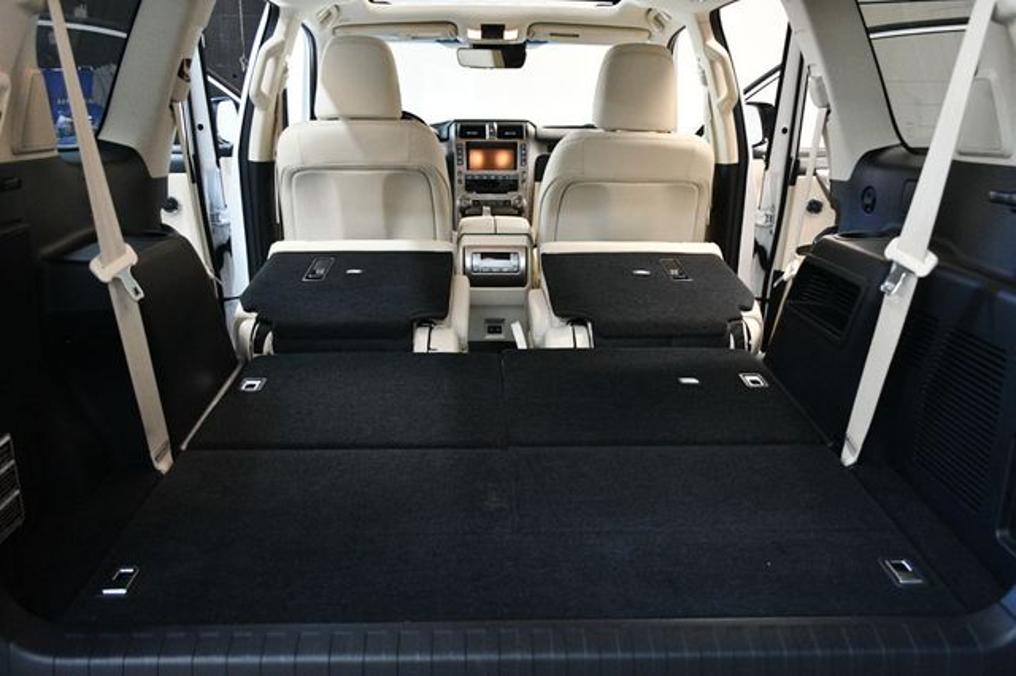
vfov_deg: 43.6
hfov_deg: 62.0
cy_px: 338
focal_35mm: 30
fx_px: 846
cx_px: 508
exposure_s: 1/100
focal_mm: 20
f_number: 3.5
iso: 3200
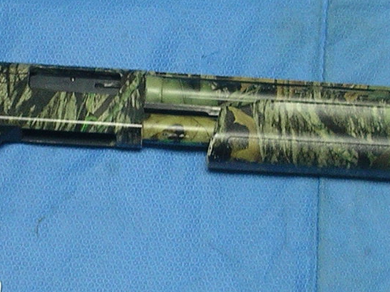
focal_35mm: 142
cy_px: 133
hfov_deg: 13.9
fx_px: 1599
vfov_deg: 10.4
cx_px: 158
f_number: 2.8
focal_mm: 7.8
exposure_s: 1/40
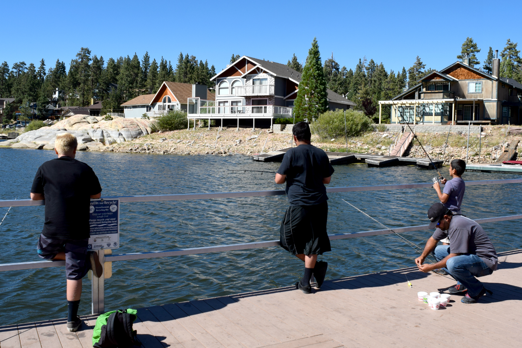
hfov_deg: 61.9
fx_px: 435
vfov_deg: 43.6
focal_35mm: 30
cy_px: 174
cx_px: 261
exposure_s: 1/400
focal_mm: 20
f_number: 10
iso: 200
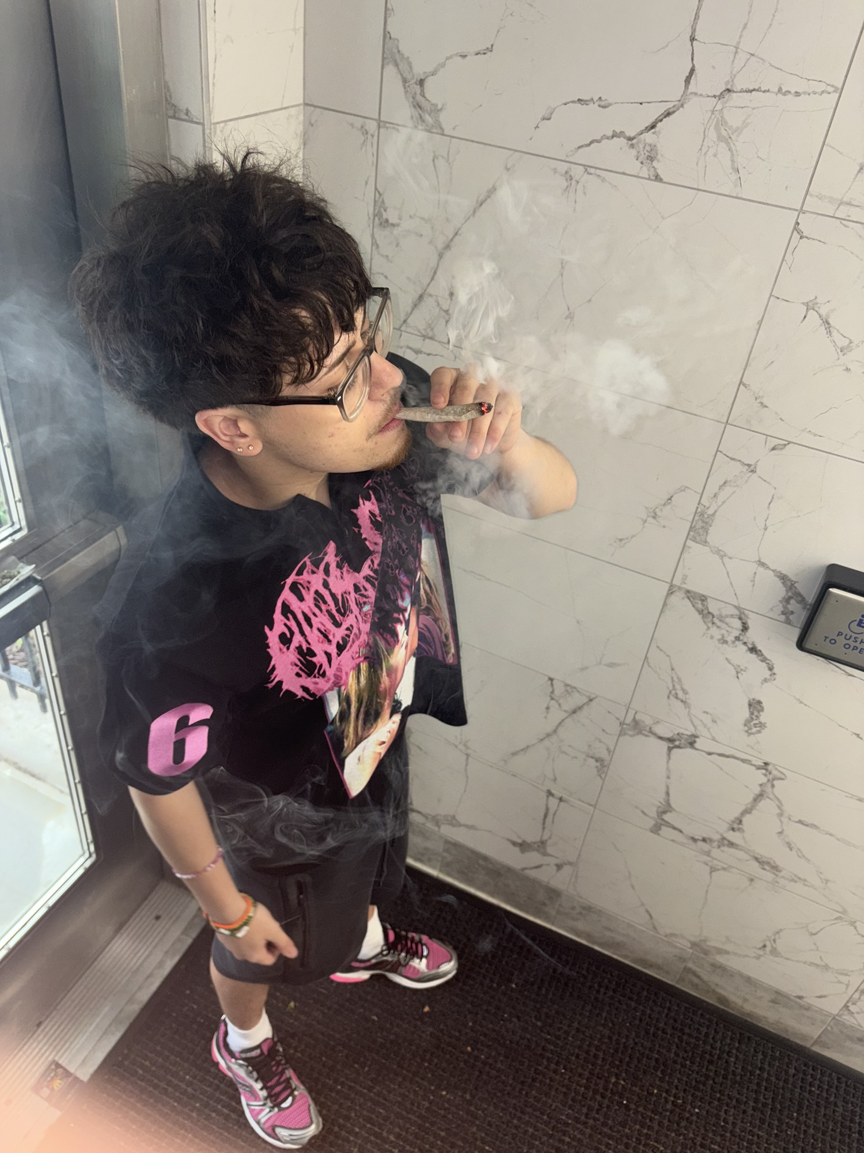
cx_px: 432
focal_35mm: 26
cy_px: 576
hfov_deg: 53.1
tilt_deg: -35.8
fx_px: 865
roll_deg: -8.1
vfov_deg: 67.3
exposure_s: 1/33
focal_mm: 5.96
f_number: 1.6
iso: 50
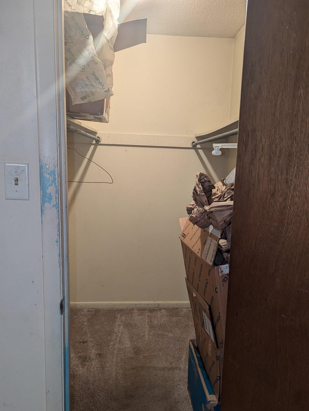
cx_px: 173
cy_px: 224
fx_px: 344
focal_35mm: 29
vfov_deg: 61.5
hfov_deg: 48.2
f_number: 1.85
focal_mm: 6.81
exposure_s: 1/40
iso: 153
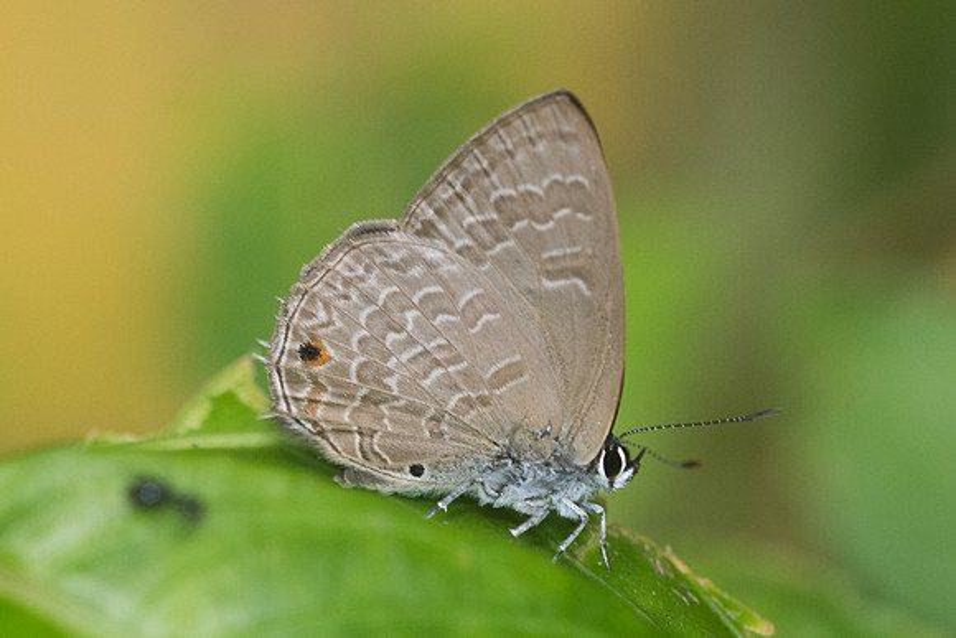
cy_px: 429
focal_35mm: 479
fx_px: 12724
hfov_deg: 4.3
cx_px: 518
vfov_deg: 2.9
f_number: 5.6
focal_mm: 150
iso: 800
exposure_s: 1/250
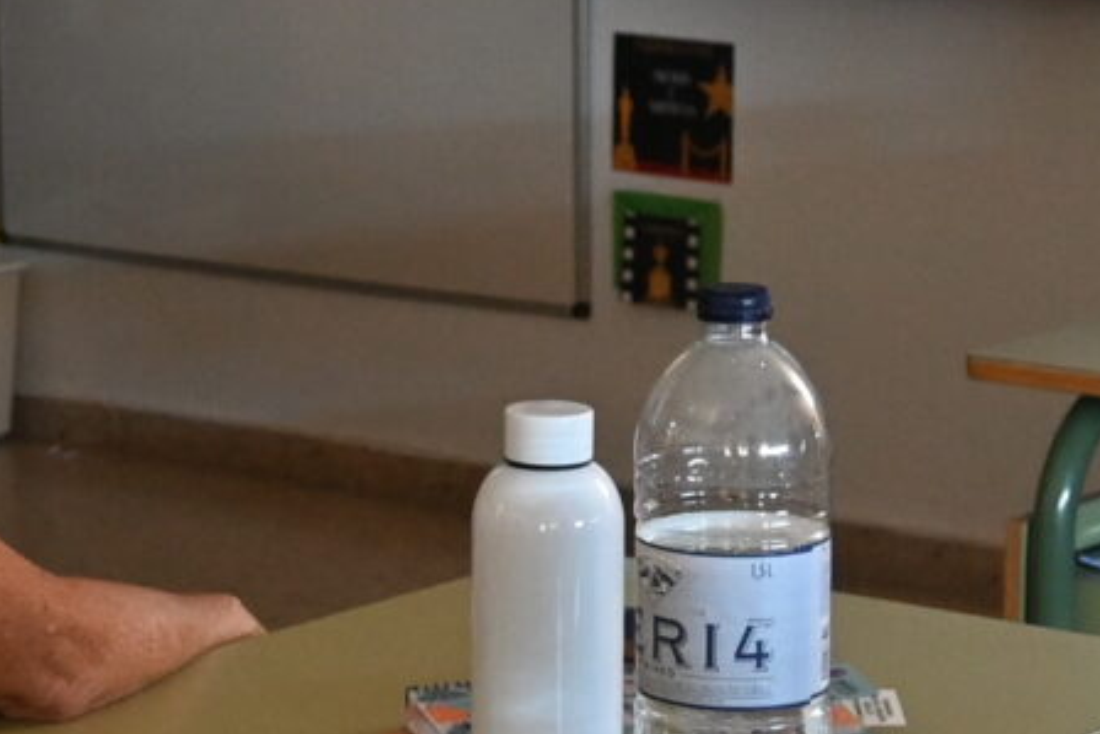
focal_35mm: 137
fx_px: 4187
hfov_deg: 15.0
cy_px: 433
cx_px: 417
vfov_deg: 10.0
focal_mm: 16
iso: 1400
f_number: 3.5
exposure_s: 1/25
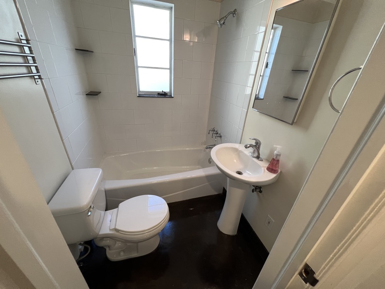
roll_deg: -3.6
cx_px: 192
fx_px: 145
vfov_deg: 89.9
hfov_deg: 106.2
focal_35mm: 13
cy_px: 144
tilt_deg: -25.8
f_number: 1.8
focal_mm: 1.57
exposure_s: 1/120
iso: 160
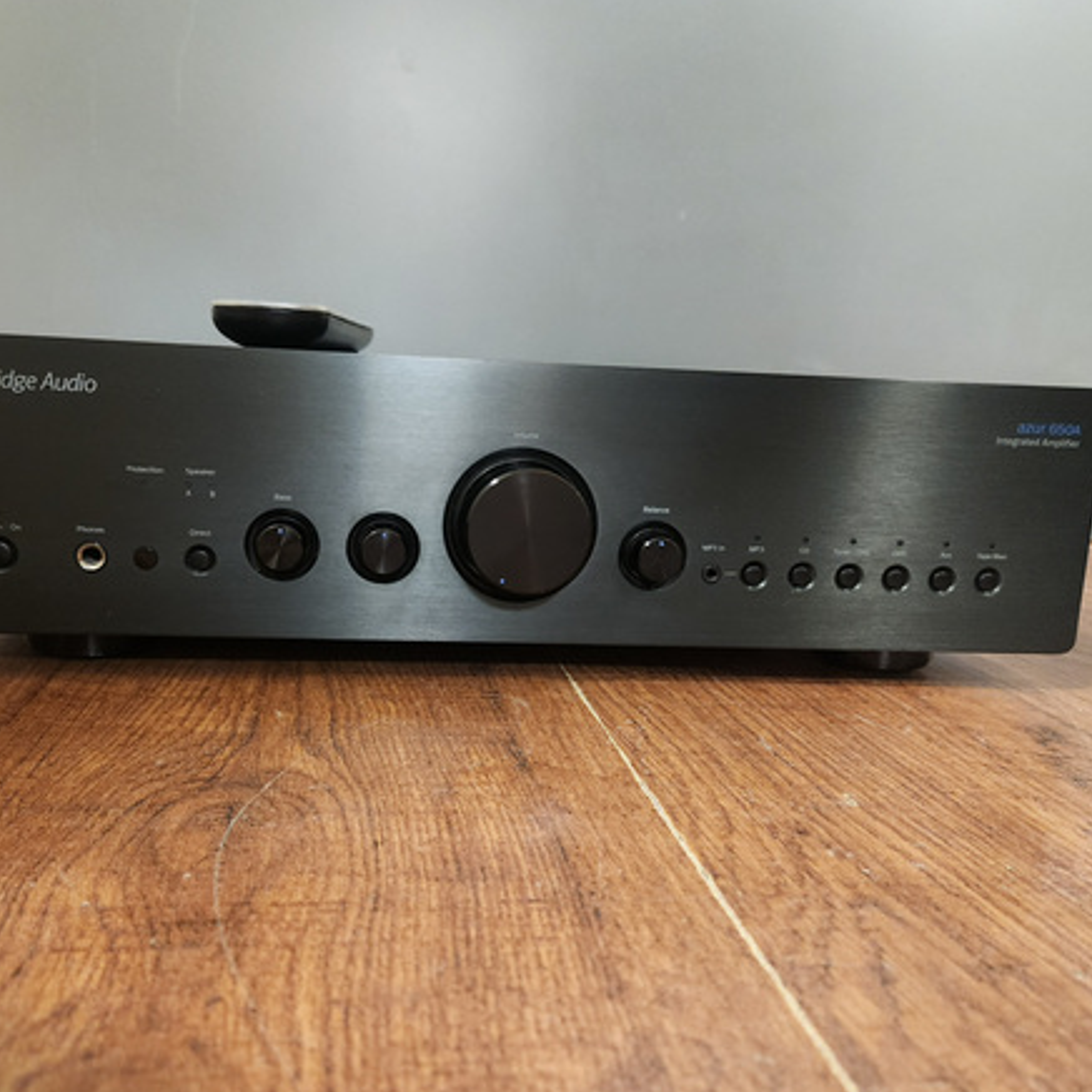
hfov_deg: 57.1
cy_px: 549
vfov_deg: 57.3
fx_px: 999
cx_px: 471
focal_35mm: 28
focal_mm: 5.4
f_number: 1.8
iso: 800
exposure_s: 1/50
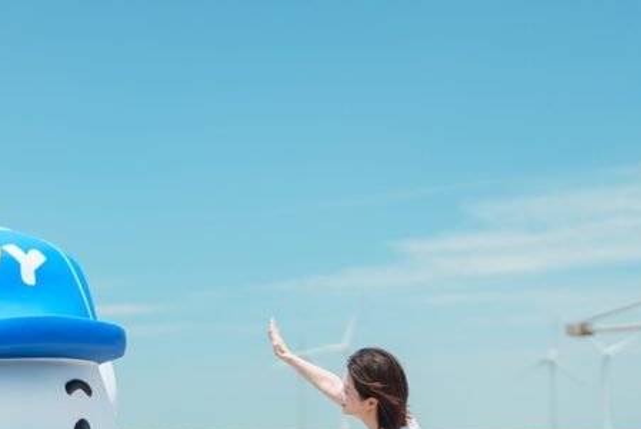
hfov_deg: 17.9
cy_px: 420
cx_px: 181
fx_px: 2031
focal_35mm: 114
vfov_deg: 11.9
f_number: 1.4
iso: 100
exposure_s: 1/2500
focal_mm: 50
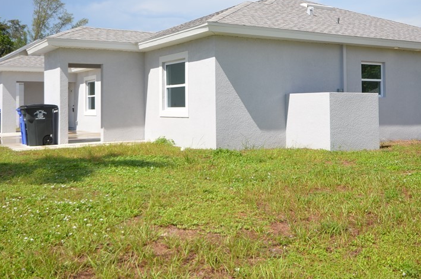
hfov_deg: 42.8
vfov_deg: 28.9
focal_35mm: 46
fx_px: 537
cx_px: 229
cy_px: 86
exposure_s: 1/250
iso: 125
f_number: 8
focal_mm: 20
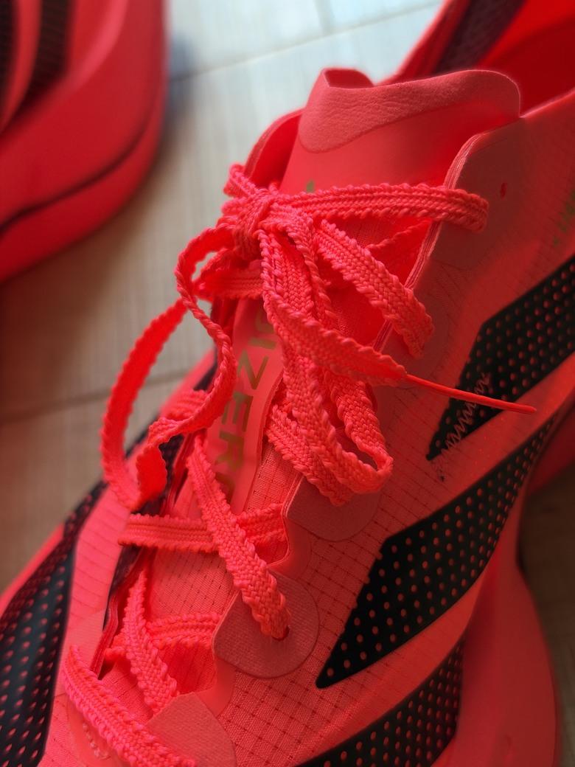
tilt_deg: -50.2
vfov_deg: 39.7
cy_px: 384
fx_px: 1063
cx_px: 288
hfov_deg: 30.3
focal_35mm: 48
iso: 200
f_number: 1.48
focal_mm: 6.93
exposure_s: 1/60
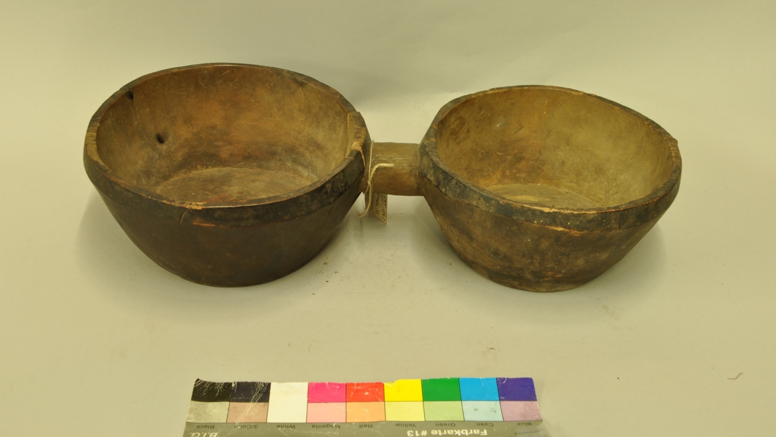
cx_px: 388
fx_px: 988
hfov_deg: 42.9
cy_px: 180
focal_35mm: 48
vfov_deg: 24.9
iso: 200
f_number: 11
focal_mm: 30
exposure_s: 1
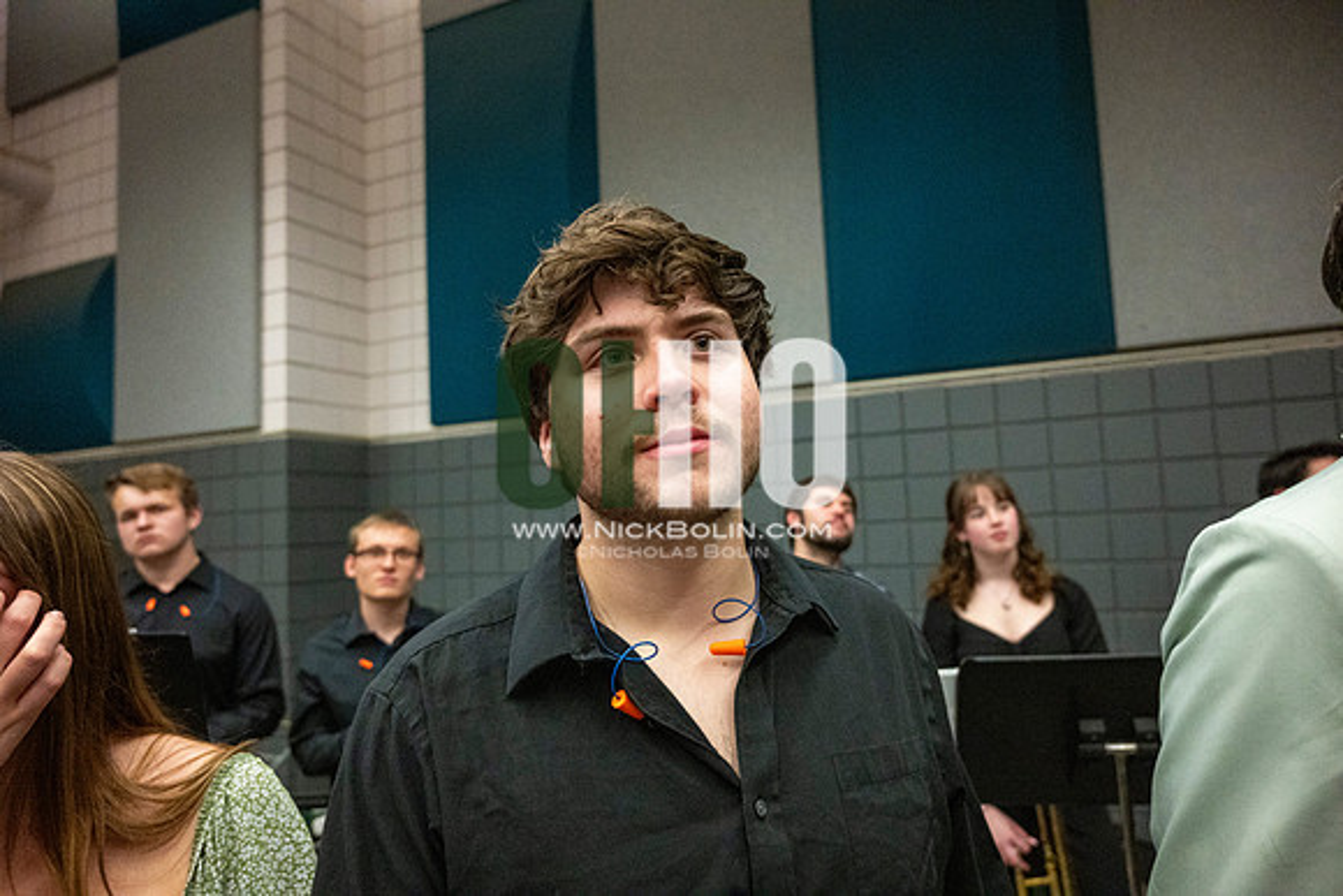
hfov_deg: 73.7
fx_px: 896
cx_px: 672
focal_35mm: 24
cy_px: 448
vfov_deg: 53.2
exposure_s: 1/500
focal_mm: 24
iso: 10000
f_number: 4
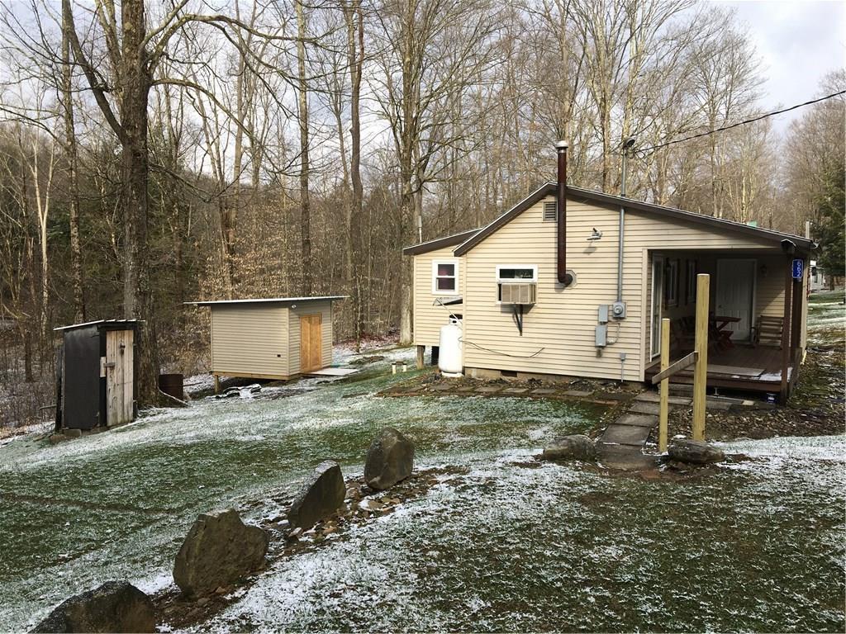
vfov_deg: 48.2
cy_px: 317
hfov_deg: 61.7
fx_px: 709
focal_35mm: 29
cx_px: 423
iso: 25
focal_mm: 4.15
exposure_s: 1/818
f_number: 2.2
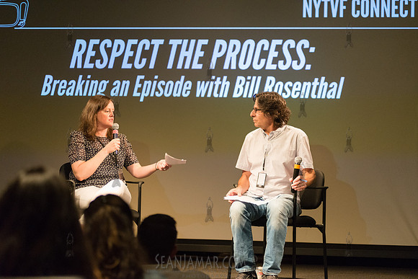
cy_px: 140
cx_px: 209
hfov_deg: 25.4
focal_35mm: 80
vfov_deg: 17.1
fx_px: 929
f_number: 2.8
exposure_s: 1/200
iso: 4000
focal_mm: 80
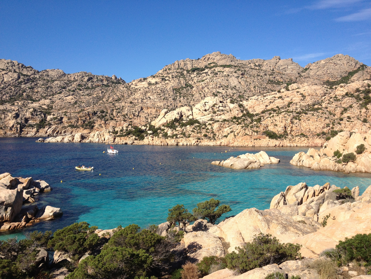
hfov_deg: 52.6
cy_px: 140
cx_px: 186
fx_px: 375
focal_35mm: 35
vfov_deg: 40.7
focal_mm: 4.28
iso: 64
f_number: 2.4
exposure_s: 1/1905
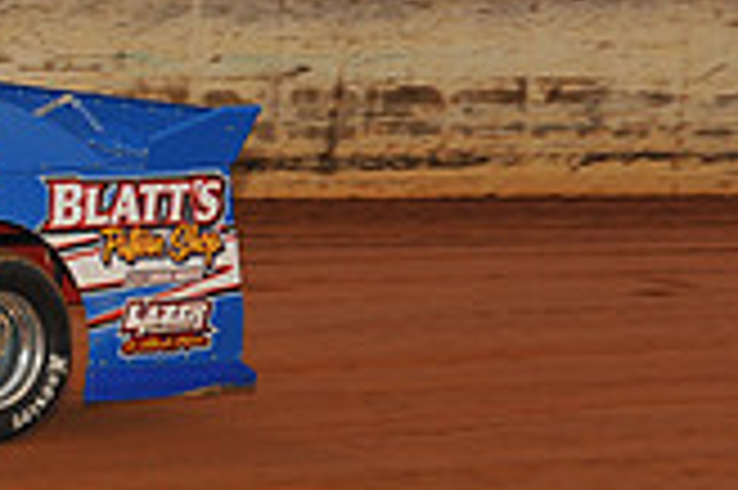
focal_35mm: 248
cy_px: 211
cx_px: -418
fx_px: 5079
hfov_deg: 8.1
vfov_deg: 5.5
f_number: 7.1
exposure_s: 1/320
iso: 800
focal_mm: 70
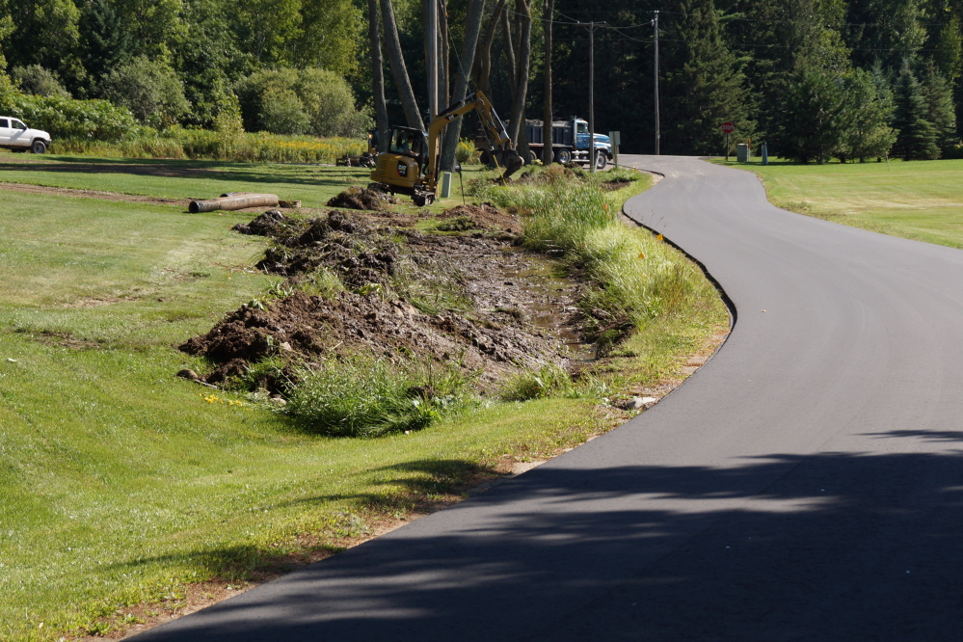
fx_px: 1605
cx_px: 482
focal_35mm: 60
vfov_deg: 22.6
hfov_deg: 33.4
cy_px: 321
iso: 100
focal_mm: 40
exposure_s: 1/125
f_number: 5.6
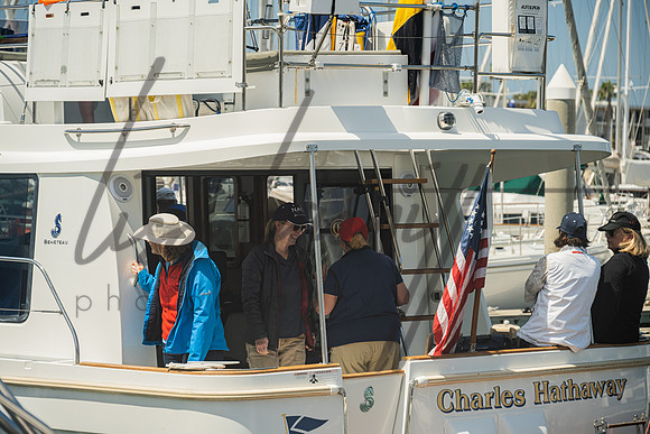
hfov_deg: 14.2
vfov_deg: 9.5
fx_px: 2619
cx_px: 325
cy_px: 217
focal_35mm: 145
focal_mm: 145
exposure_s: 1/500
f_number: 6.3
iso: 250
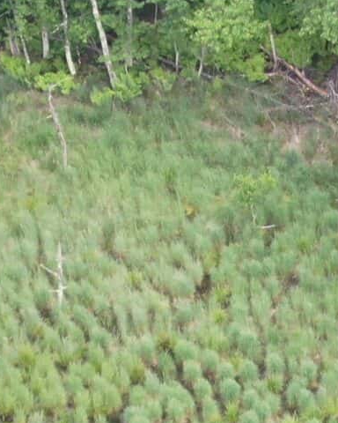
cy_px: 661
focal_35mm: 250
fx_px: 3126
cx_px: 426
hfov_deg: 6.1
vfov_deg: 7.6
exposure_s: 1/100
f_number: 3.8
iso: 100
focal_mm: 8.6
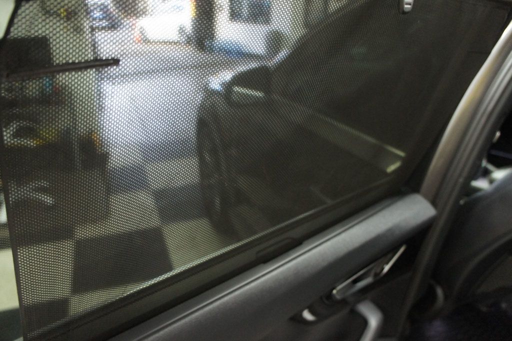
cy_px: 170
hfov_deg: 67.4
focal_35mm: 27
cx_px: 256
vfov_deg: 47.9
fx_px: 384
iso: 1600
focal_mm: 18
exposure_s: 1/20
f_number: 3.5
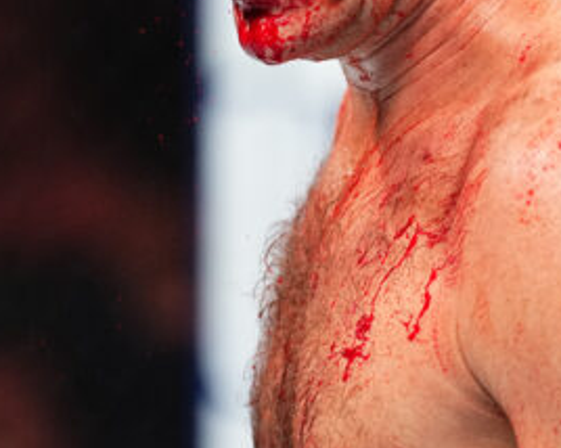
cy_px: 50
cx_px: 222
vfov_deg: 2.9
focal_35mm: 538
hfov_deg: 3.6
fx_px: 8926
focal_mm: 200
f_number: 2.8
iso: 2500
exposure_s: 1/1600
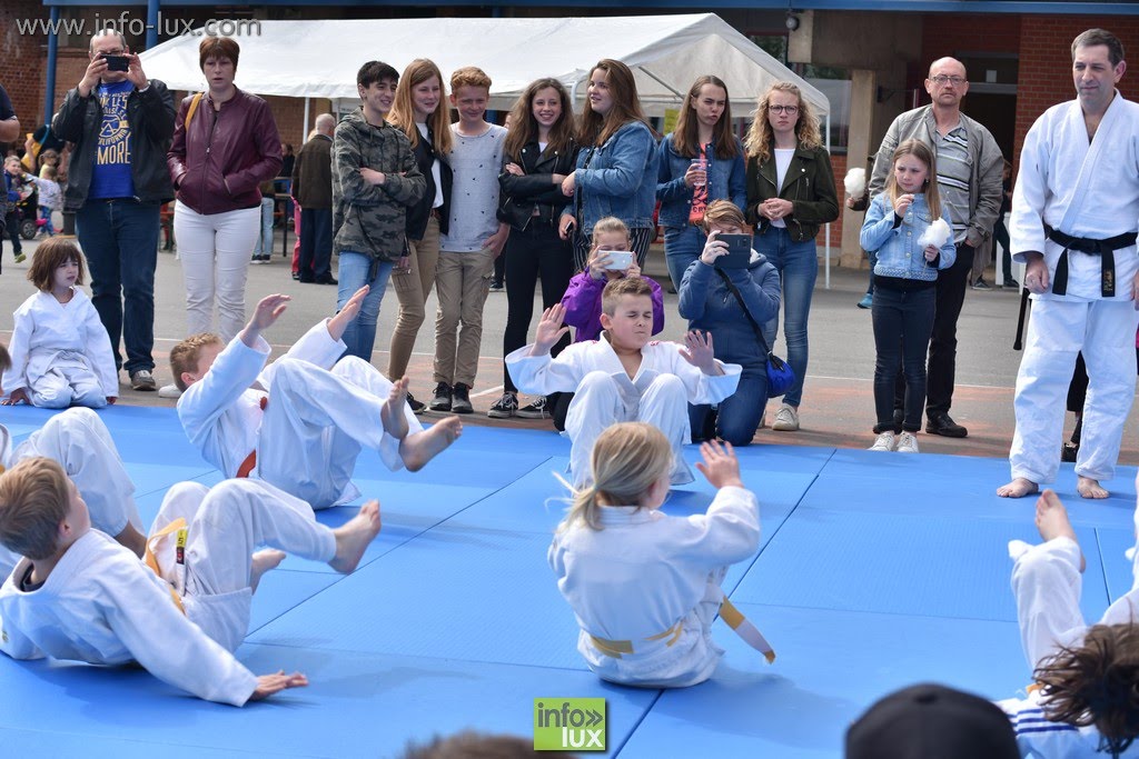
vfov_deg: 18.2
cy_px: 380
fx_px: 2373
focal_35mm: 75
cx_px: 570
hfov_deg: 27.0
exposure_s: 1/500
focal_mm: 50
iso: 100
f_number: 5
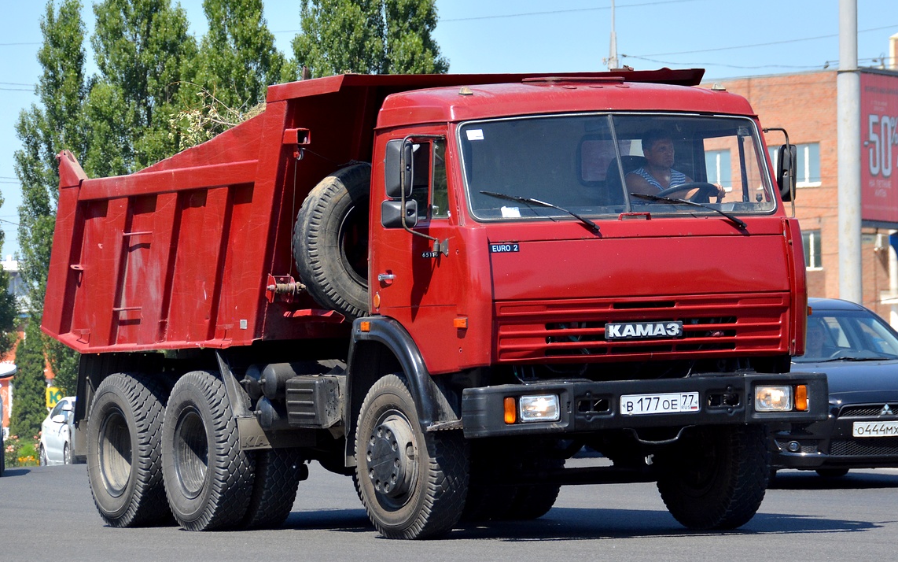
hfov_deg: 12.4
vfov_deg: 7.8
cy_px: 270
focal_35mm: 169
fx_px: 4125
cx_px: 470
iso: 400
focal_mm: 105
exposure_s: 1/1600
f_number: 6.3
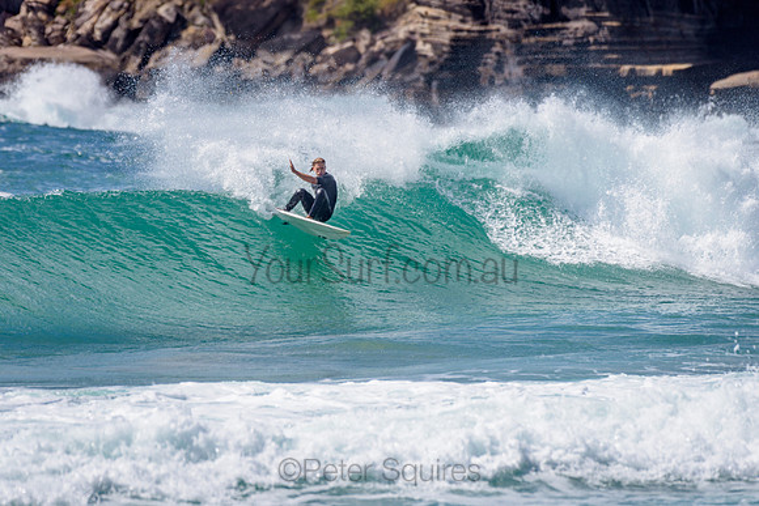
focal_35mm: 613
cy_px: 196
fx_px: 12929
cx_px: 312
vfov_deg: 2.2
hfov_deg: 3.4
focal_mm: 500
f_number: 5.6
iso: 90
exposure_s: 1/2000
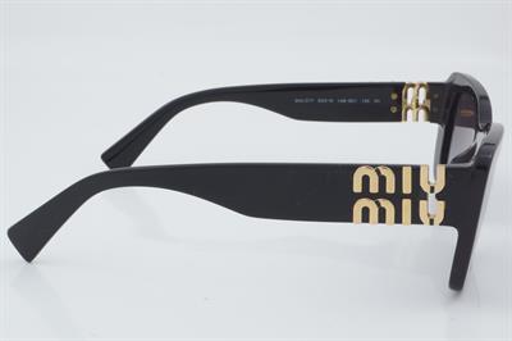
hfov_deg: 29.9
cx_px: 256
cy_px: 170
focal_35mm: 68
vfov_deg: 20.1
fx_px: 959
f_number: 32
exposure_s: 1/3
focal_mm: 45
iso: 100
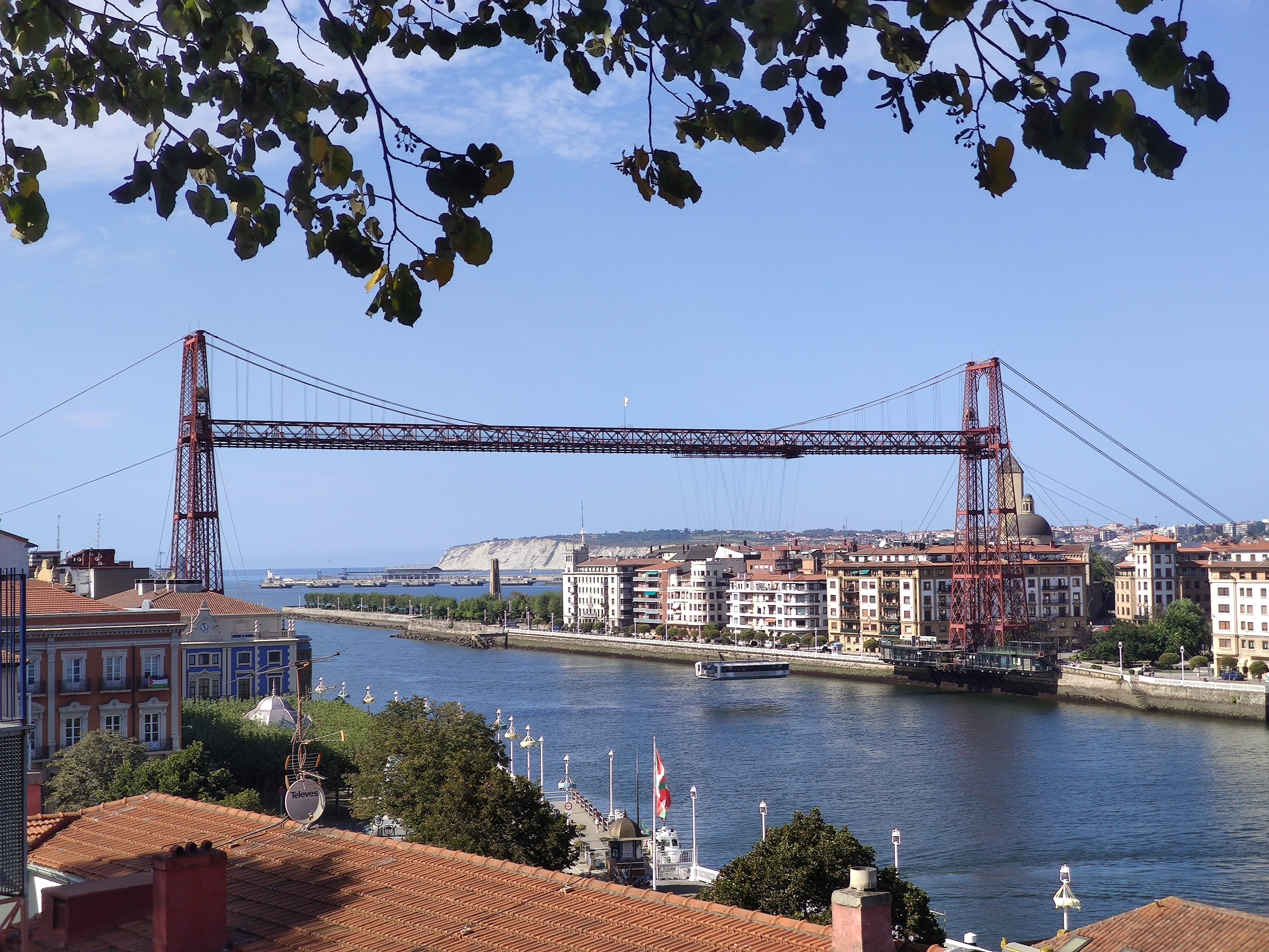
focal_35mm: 52
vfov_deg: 28.0
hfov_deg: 36.8
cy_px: 476
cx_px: 634
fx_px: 1906
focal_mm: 5.54
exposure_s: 1/781
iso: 100
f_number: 2.4
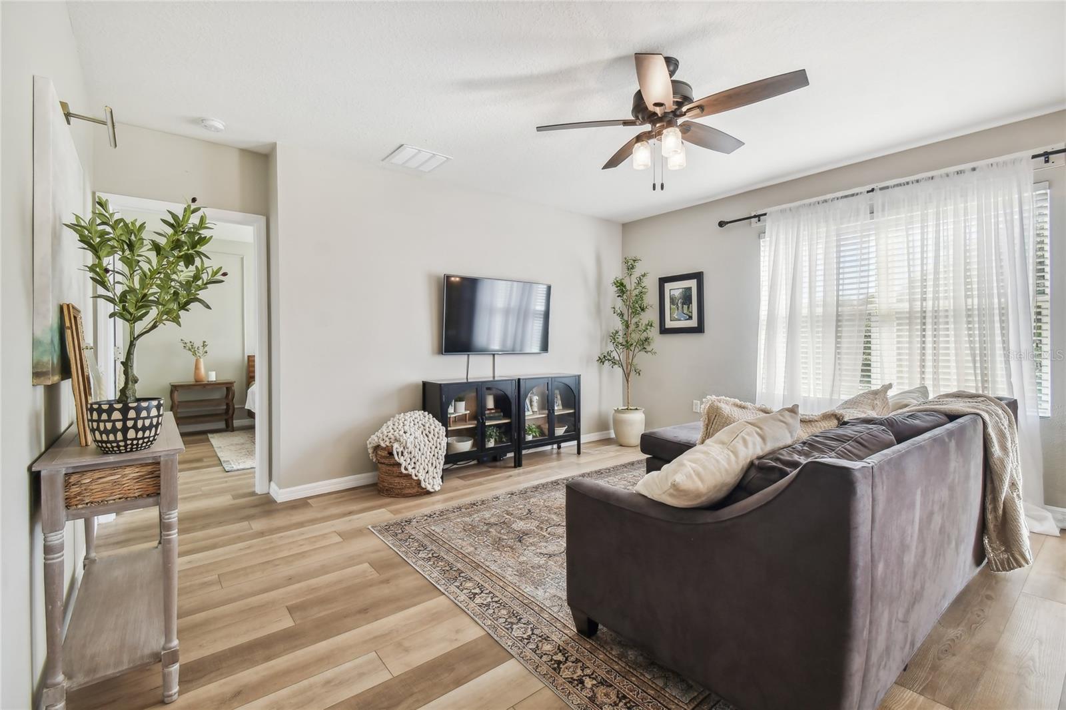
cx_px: 533
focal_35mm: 15
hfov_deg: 100.4
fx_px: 444
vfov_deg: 77.3
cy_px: 355
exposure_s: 1/15
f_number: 7.1
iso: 100
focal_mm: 10
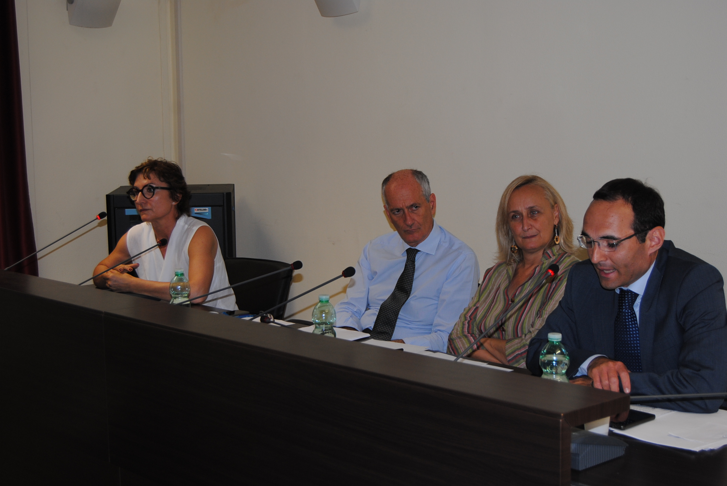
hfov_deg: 35.0
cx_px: 364
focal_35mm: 57
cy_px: 243
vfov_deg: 23.8
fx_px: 1152
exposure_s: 1/60
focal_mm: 38
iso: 200
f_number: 4.8
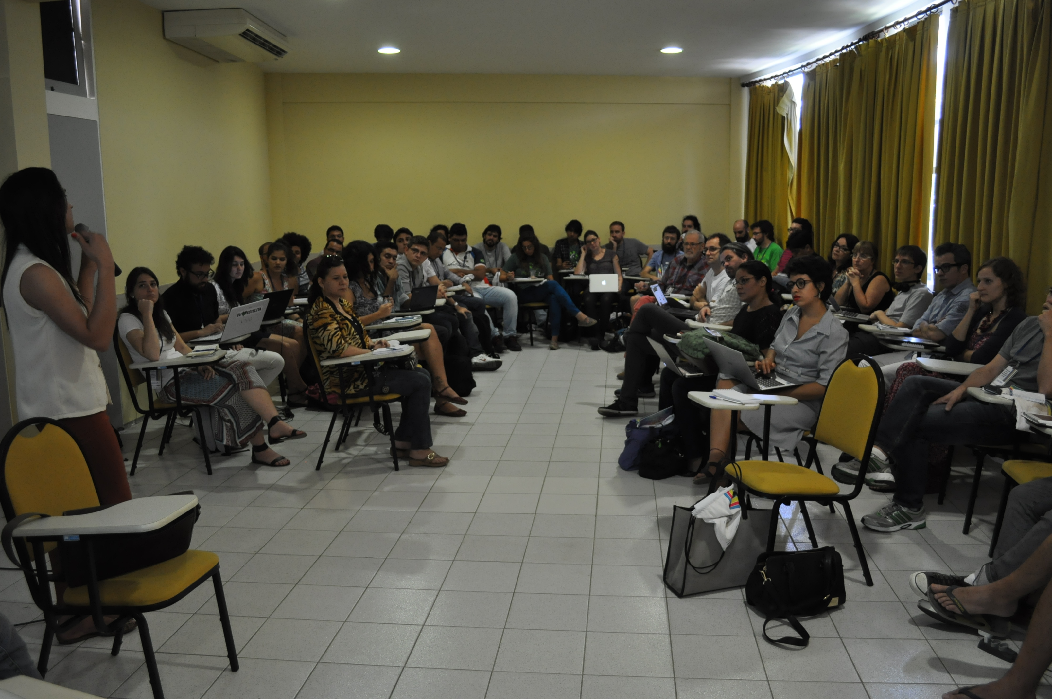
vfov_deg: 43.5
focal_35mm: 30
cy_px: 350
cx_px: 526
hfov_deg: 62.0
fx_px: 876
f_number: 3.8
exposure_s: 1/45
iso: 800
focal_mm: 20
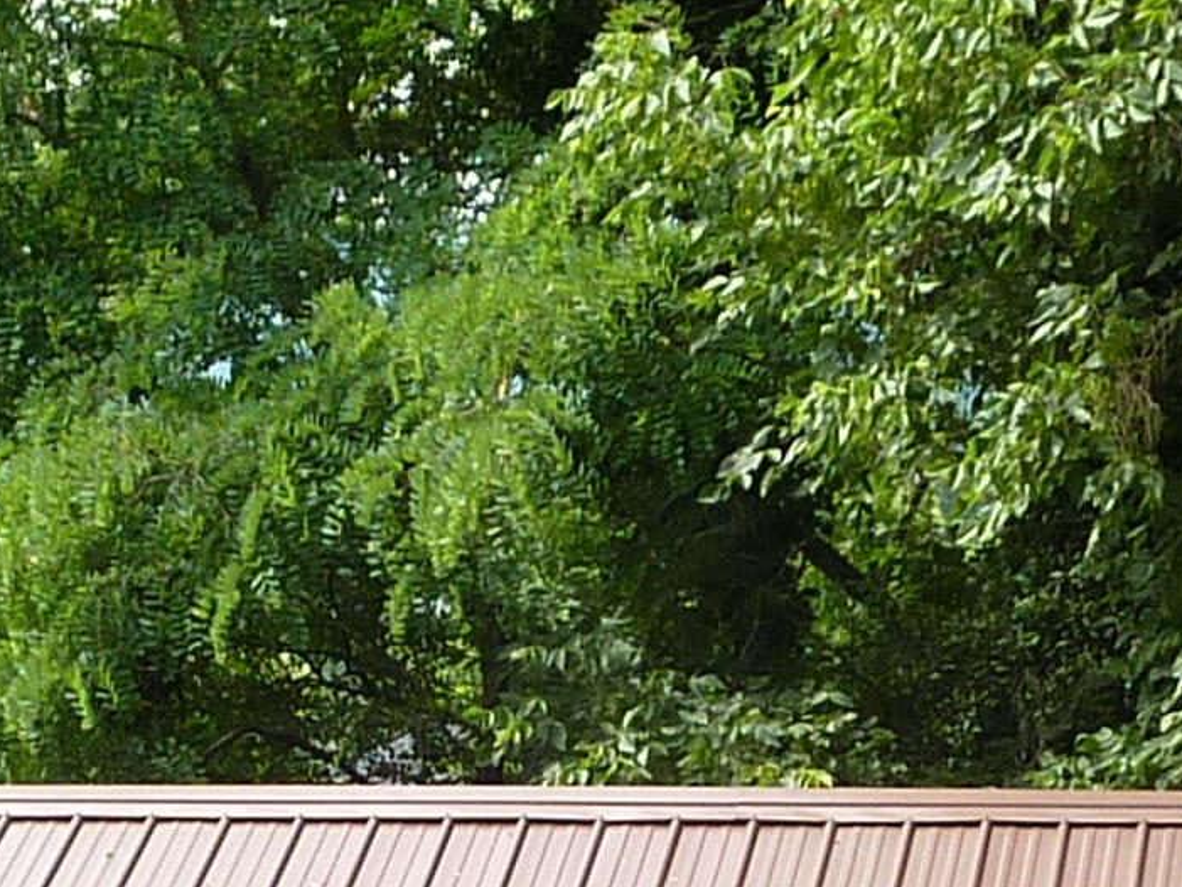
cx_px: 368
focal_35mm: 149
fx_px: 5089
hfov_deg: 13.2
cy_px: 1266
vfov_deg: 9.7
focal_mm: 4.7
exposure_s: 1/200
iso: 80
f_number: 4
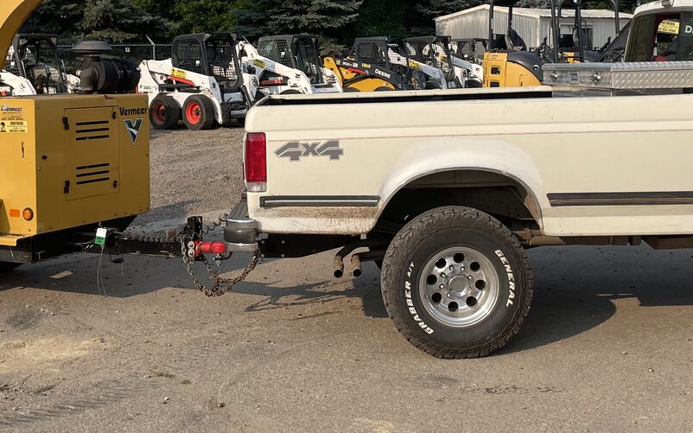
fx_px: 1039
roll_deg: +0.6
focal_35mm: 55
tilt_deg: -2.7
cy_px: 108
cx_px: 372
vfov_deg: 23.3
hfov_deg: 36.9
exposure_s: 1/2817
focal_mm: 4.2
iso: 32
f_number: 1.6
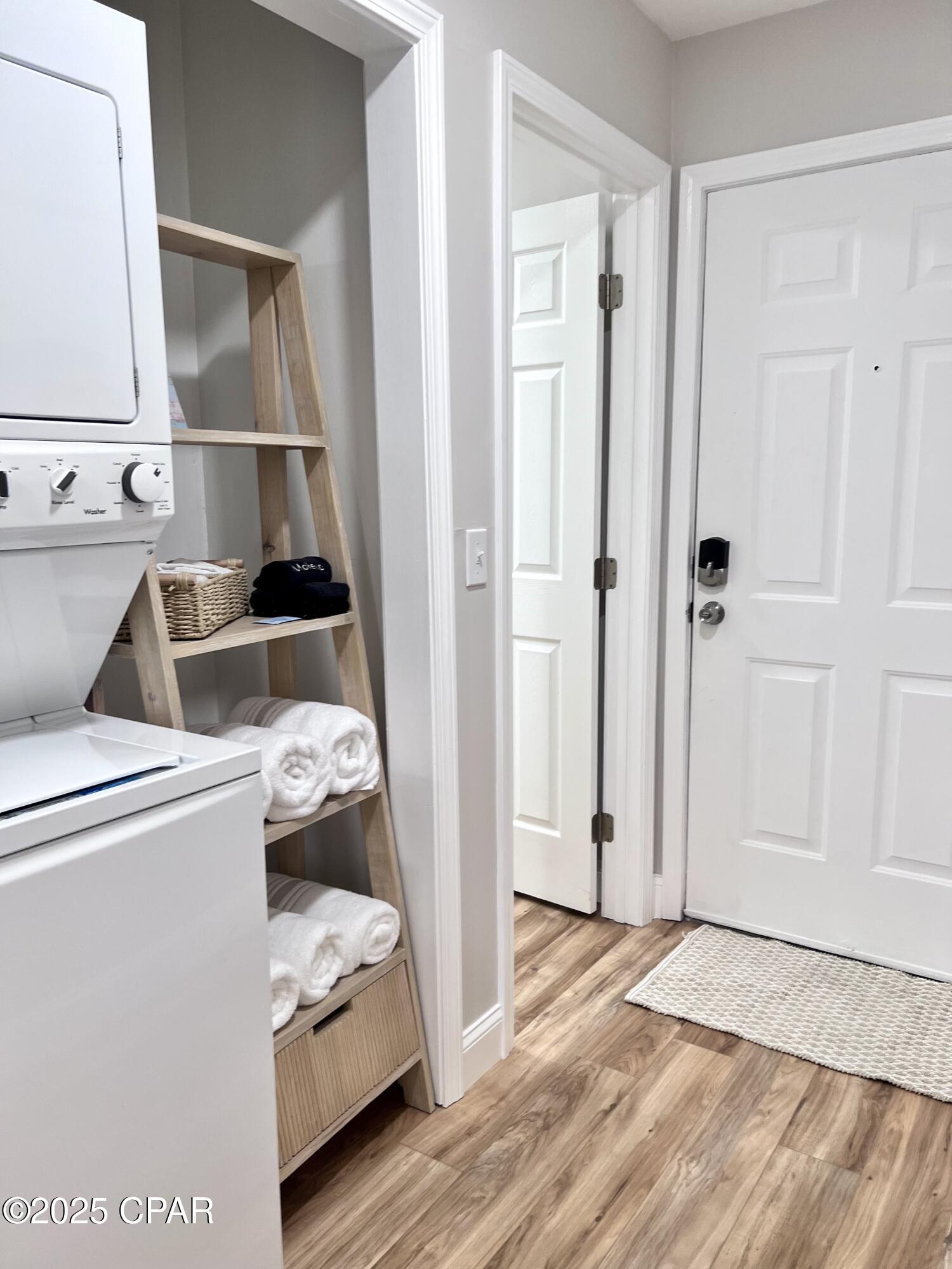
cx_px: 476
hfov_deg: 53.1
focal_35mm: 26
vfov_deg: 67.3
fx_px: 953
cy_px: 634
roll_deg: +1.1
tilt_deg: -7.9
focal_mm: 5.7
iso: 80
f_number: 1.5
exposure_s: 1/60
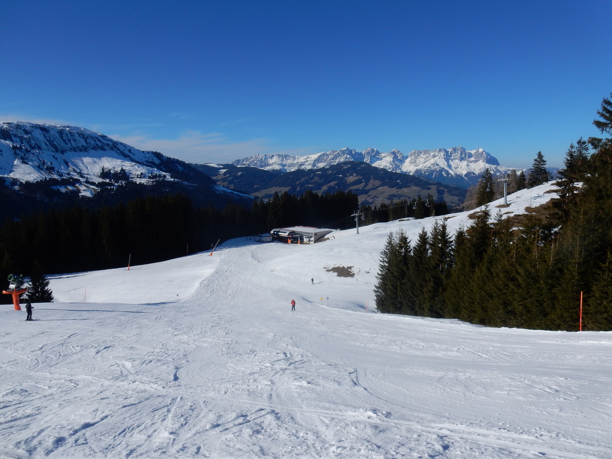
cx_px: 306
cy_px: 230
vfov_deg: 54.9
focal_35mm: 25
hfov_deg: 69.4
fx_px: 442
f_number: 4.5
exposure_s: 1/2000
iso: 125
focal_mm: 4.5
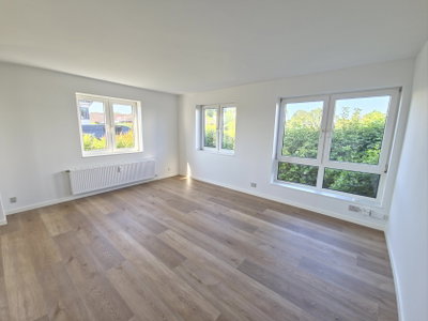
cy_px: 160
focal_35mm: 13
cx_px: 214
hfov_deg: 106.2
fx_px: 161
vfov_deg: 89.9
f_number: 2.2
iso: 80
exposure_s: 1/100
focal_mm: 2.2
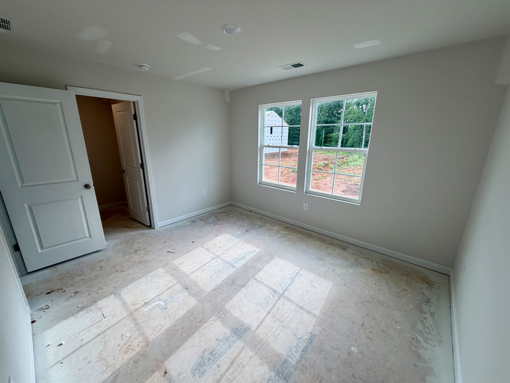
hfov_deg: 102.1
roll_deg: +0.0
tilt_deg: -15.4
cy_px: 192
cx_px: 255
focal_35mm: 14
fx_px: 206
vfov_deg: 85.7
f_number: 2.2
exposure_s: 1/167
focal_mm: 2.22
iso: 40
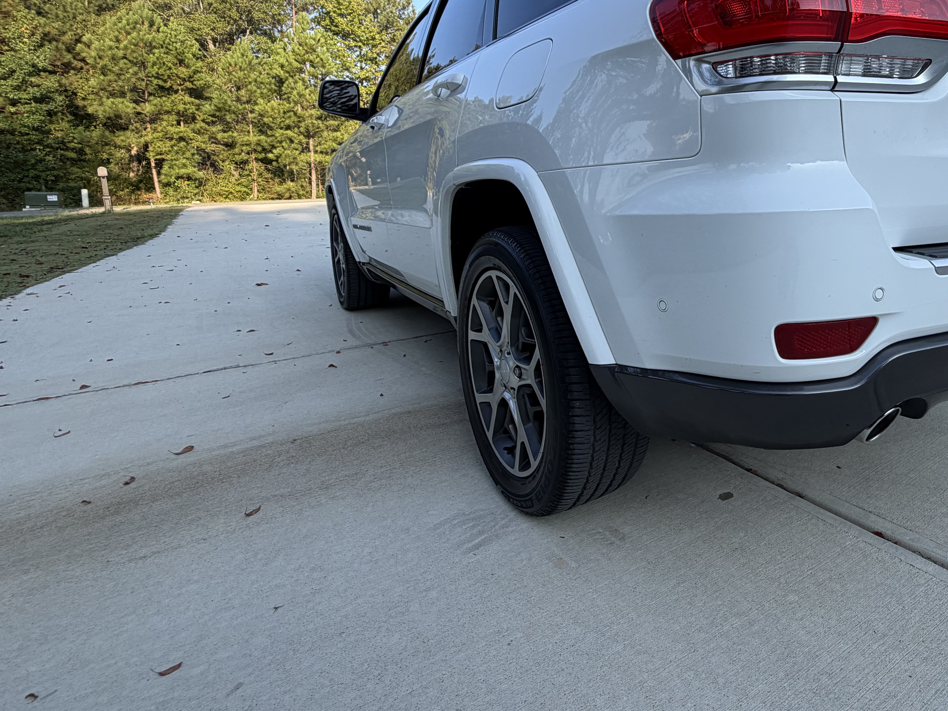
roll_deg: +0.1
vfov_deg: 62.2
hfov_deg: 74.9
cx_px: 676
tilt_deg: -5.6
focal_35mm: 21
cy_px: 250
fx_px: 575
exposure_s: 1/502
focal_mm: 2.22
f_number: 2.2
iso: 50
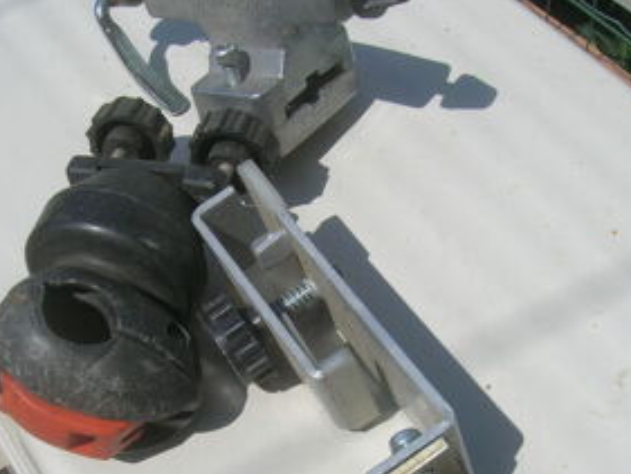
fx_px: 1058
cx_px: 299
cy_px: 348
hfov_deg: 33.2
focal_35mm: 58
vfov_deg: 25.0
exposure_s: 1/733
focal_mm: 5.7
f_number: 4.9
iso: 50
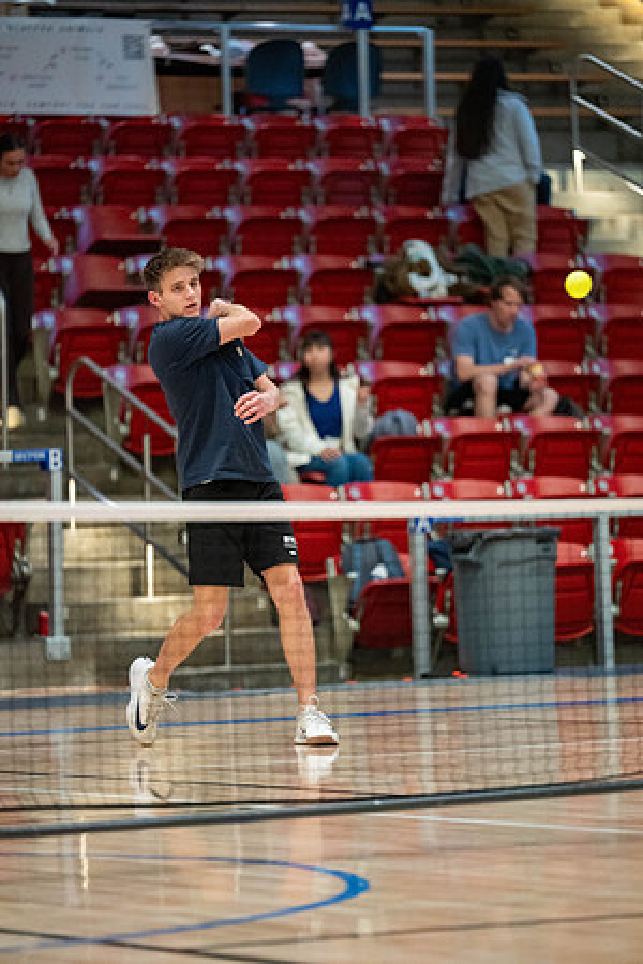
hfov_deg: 6.9
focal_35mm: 200
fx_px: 5358
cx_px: 322
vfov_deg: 10.3
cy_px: 482
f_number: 2.8
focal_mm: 200
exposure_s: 1/500
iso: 5000
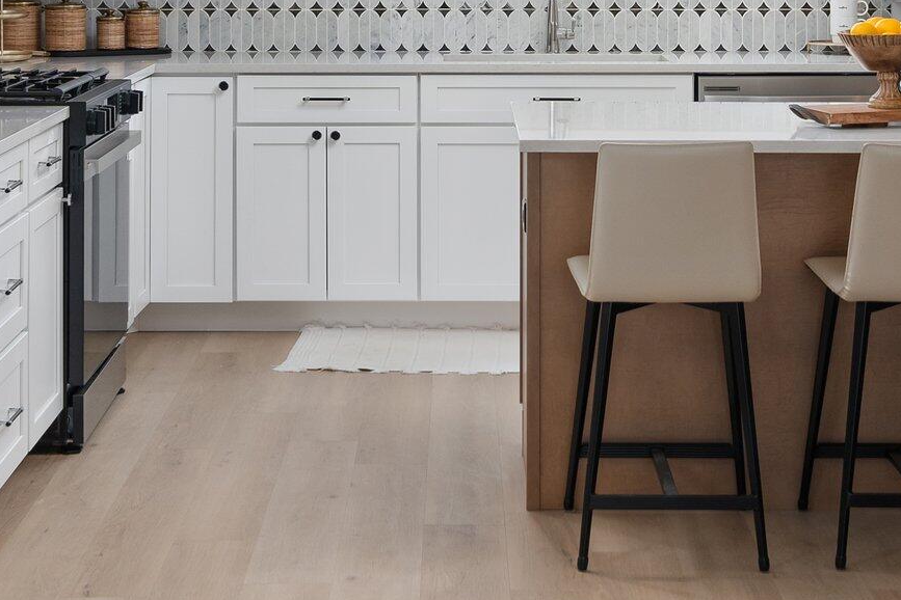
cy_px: -93
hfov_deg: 23.9
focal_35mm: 85
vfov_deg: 15.6
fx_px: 2127
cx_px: 478
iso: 320
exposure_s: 1.3
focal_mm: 24
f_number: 9
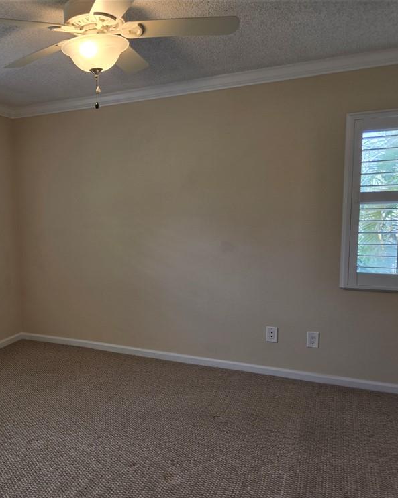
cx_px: 80
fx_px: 457
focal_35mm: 31
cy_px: 257
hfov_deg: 44.8
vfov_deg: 57.2
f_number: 1.7
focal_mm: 6.3
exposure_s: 1/120
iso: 25
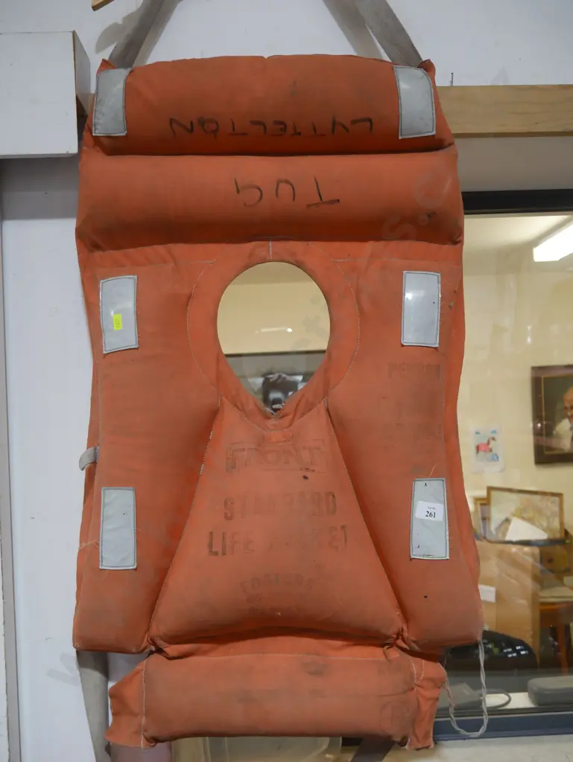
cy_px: 381
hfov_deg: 46.8
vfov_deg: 59.9
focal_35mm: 30
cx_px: 286
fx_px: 662
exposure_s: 1/60
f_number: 3.6
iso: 640
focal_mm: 15
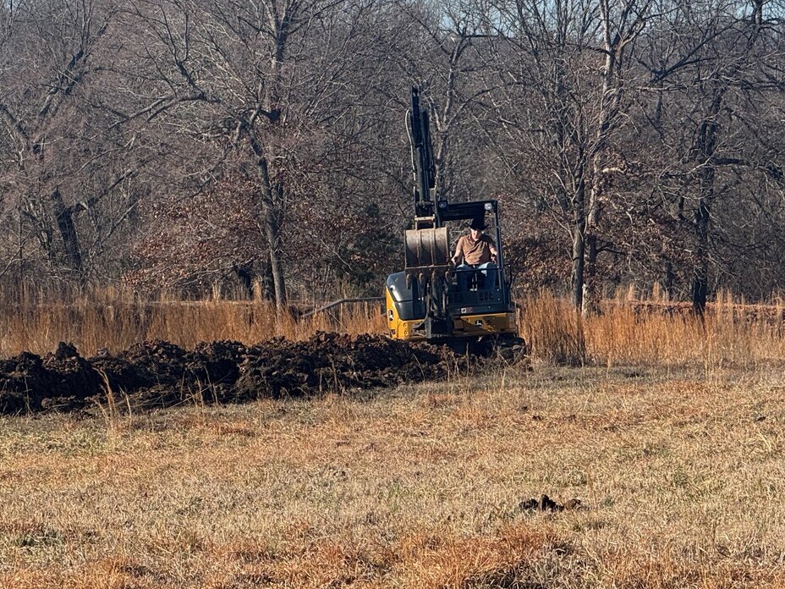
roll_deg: -2.1
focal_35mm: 207
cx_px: 203
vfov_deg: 7.2
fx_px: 4694
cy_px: 168
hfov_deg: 9.5
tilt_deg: +0.1
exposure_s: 1/990
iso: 50
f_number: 2.8
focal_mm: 15.66
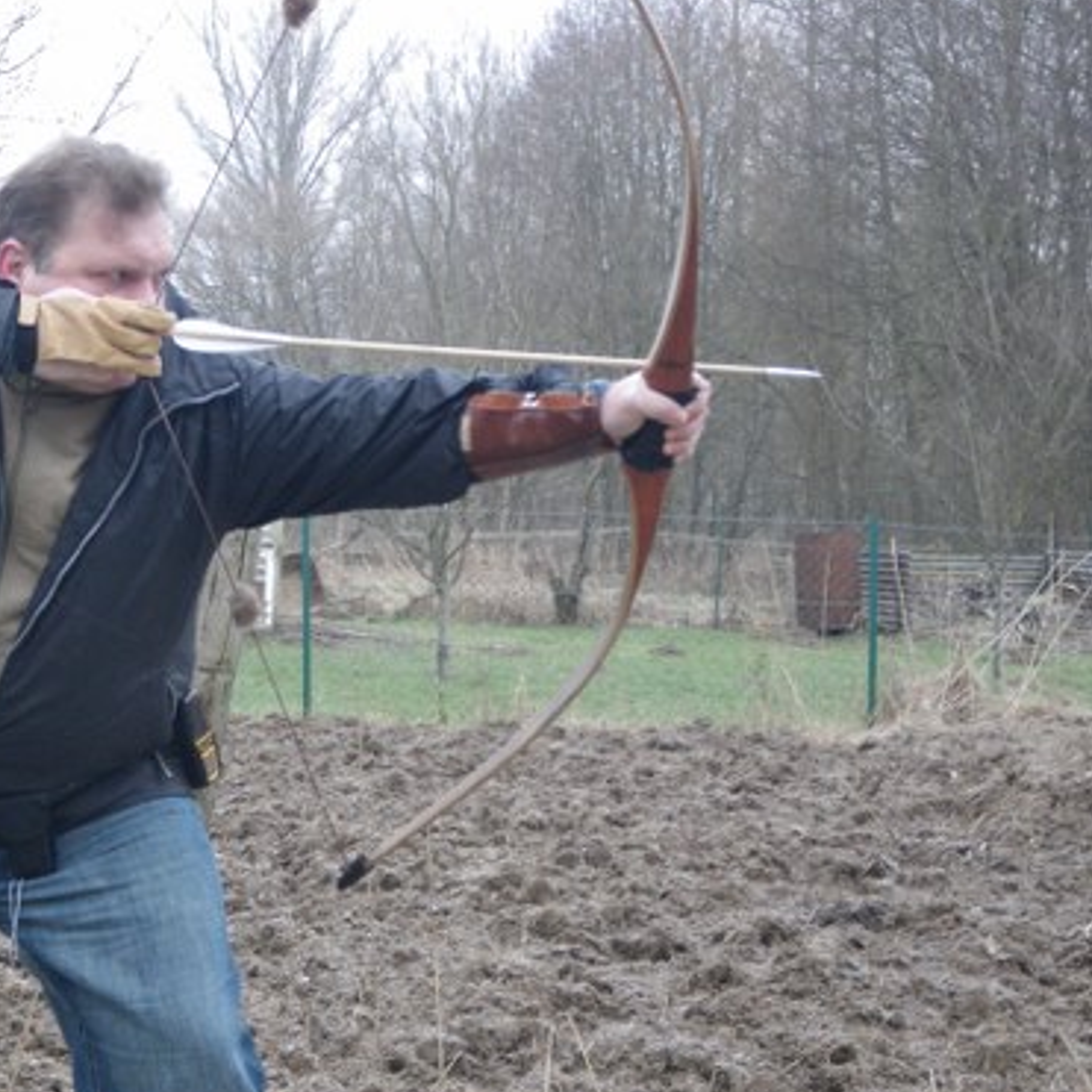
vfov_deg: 26.9
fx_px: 2284
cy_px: 571
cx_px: 300
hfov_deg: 26.6
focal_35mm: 64
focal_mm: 7.5
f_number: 4.2
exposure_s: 1/60
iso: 100
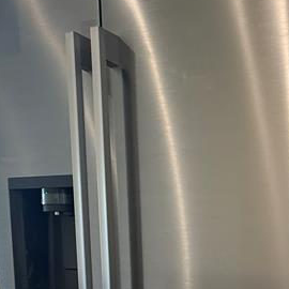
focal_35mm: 47
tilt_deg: -5.2
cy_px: 275
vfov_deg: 33.6
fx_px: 444
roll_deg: +0.1
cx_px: 322
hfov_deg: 31.7
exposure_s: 1/60
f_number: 2.2
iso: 400
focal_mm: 2.22
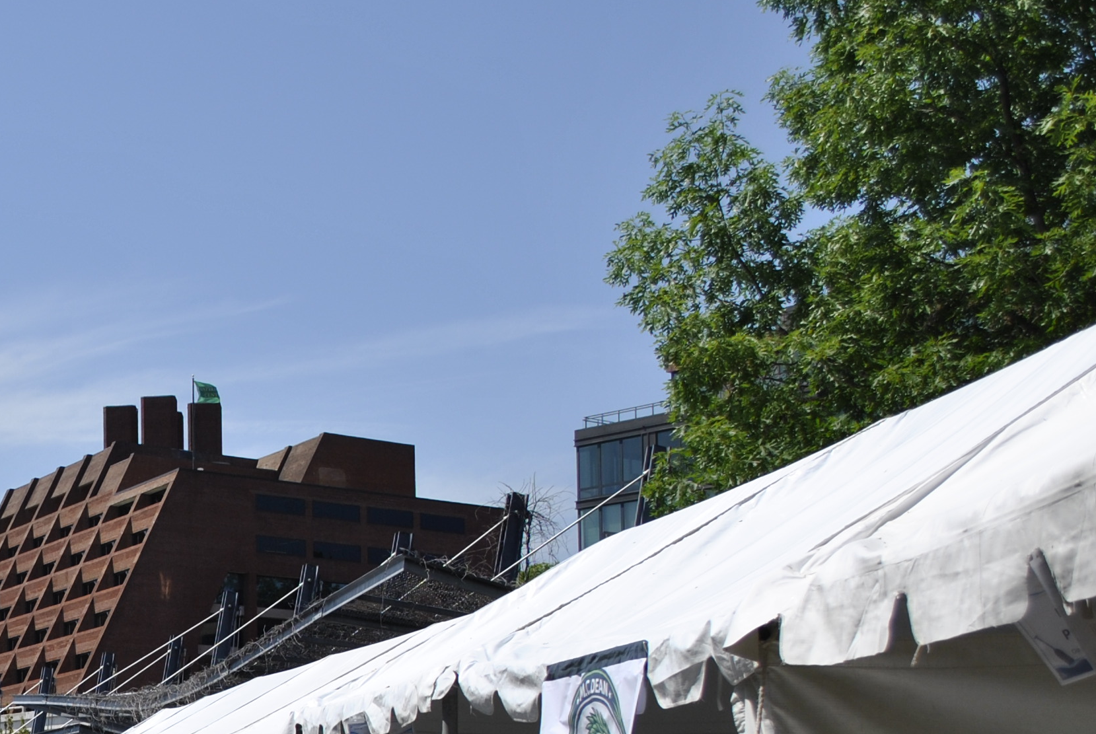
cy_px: 765
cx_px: -118
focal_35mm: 77
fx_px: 2347
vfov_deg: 17.3
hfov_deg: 24.5
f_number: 5
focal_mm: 22
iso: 100
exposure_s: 1/1000
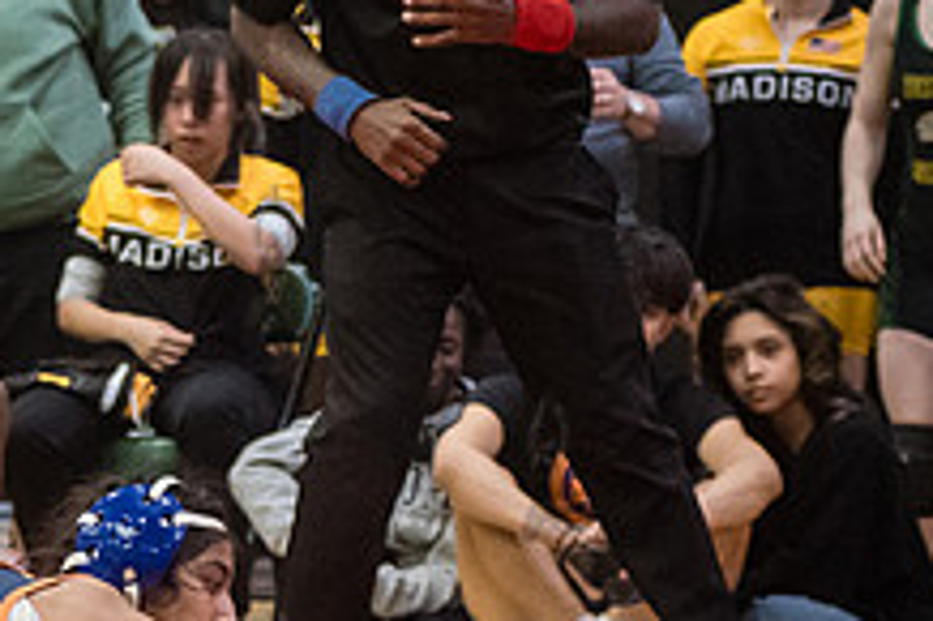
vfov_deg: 5.1
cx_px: -219
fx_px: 6940
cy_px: 666
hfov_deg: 7.6
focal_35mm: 268
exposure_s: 1/400
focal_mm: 80
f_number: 3.5
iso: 8000
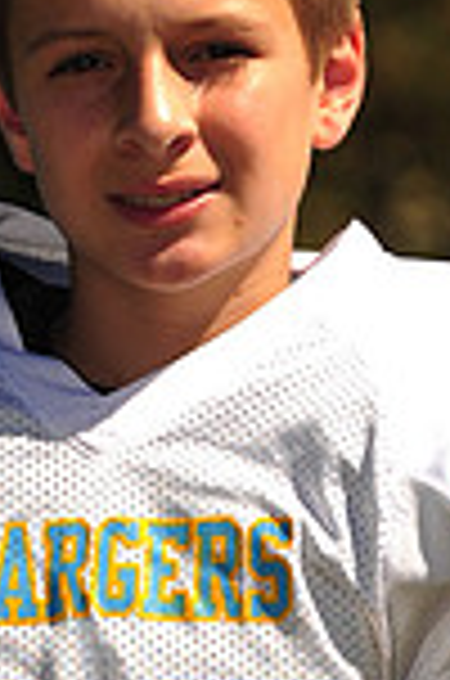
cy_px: 802
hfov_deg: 2.6
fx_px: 9794
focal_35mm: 520
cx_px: 90
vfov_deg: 4.0
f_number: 5
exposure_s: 1/1000
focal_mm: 135
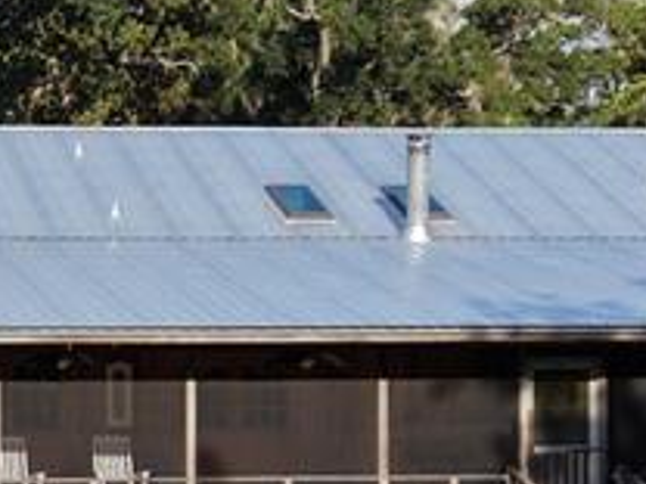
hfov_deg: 16.0
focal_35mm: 118
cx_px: -137
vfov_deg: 12.5
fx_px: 2202
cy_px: 410
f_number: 1.8
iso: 100
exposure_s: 1/200
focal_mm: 8.67
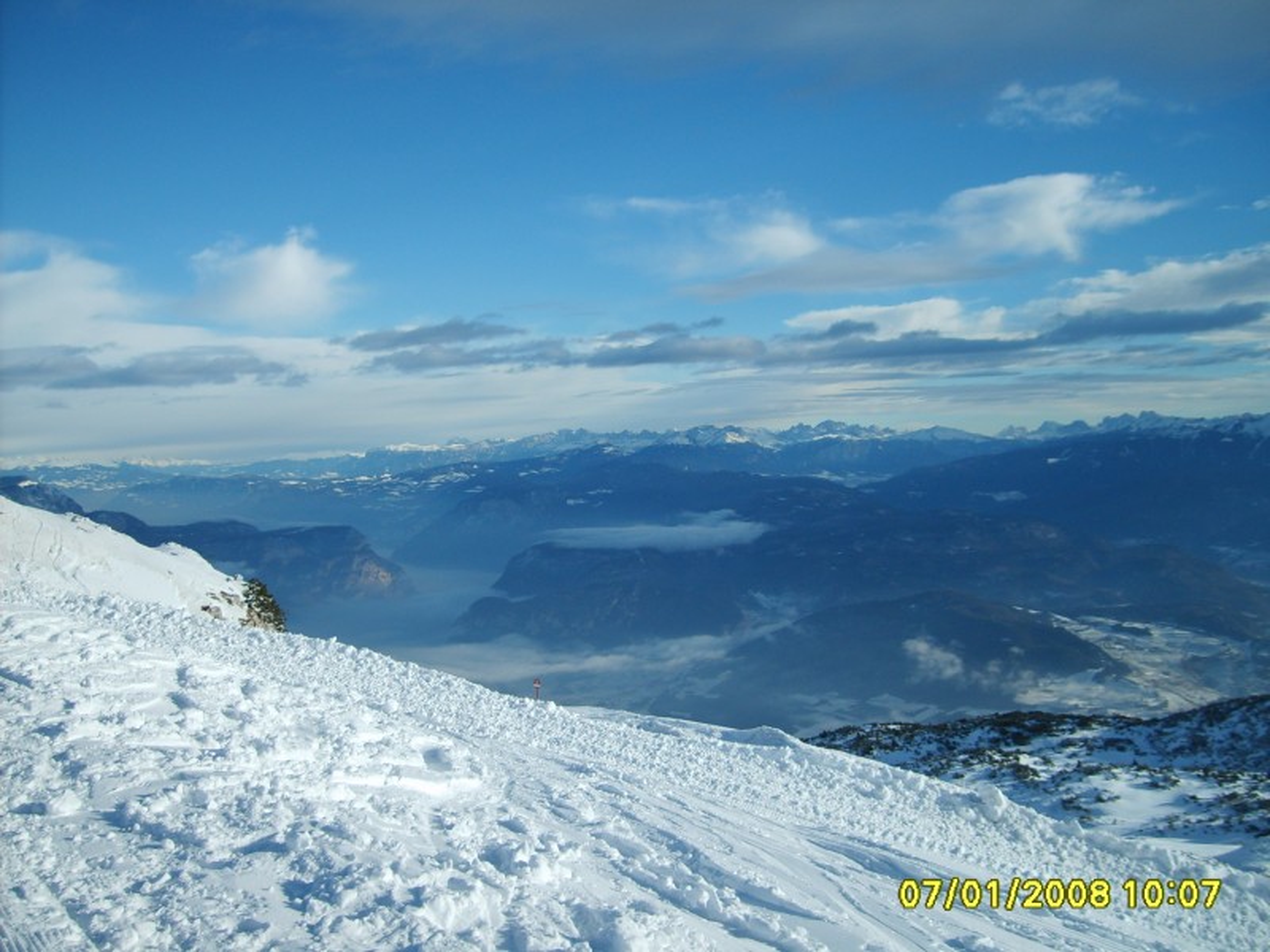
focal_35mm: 35
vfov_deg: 40.7
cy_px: 476
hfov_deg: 52.6
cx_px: 635
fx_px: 1284
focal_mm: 5.8
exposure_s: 1/250
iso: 50
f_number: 7.1
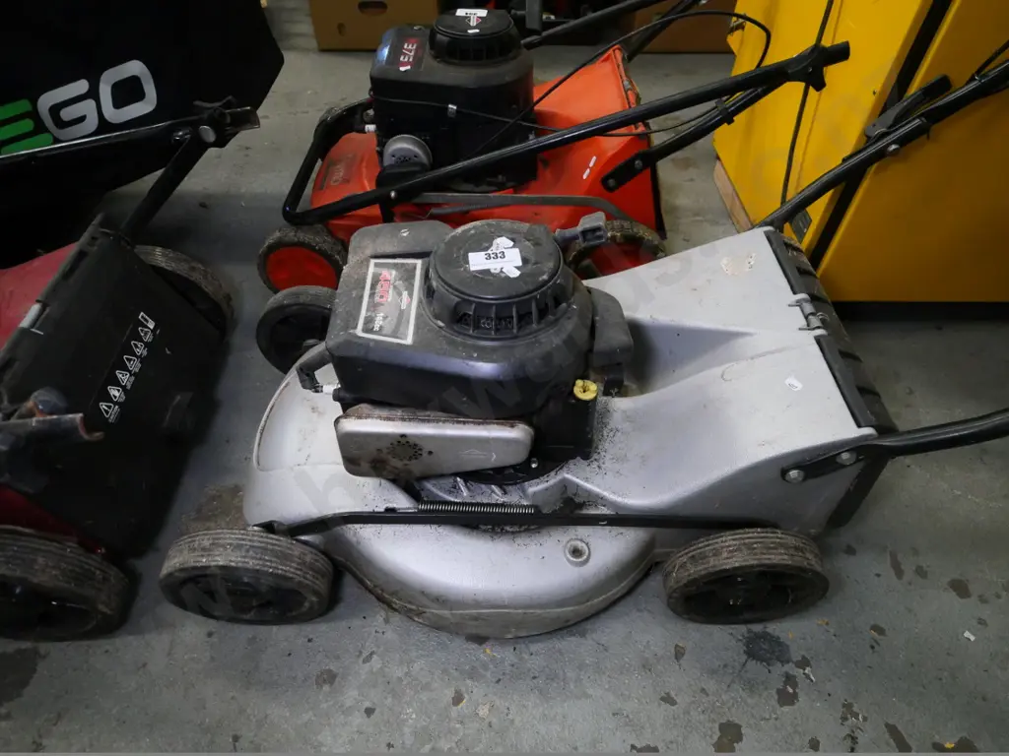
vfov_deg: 66.0
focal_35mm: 20
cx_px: 504
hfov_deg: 81.7
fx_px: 583
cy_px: 378
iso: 3200
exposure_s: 1/400
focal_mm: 10
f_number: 4.5
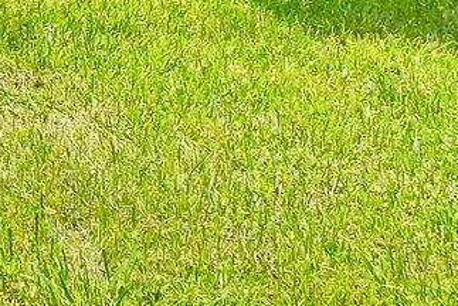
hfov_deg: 14.3
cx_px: -645
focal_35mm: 95
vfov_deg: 11.8
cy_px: -420
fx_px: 1210
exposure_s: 1/1000
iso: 400
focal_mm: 10
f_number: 8
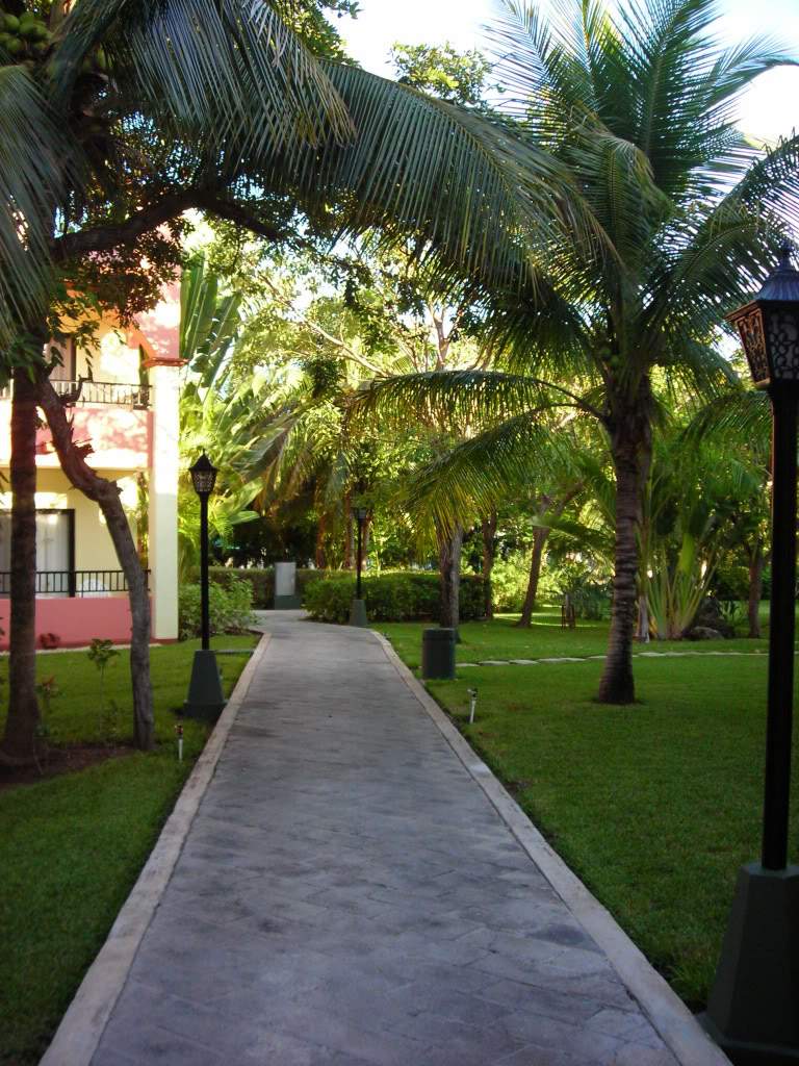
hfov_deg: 37.7
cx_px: 400
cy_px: 533
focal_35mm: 38
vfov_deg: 49.0
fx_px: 1169
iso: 165
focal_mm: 6.3
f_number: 3.2
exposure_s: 1/136
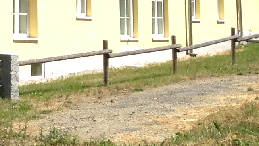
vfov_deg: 8.2
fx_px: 996
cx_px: -153
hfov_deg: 13.7
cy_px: -87
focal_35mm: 145
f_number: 2.4
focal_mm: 3.3
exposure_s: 1/742
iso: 32
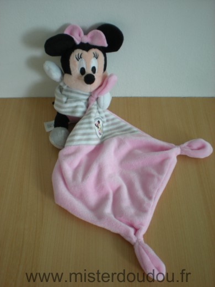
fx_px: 315
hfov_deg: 37.7
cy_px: 144
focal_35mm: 38
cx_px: 108
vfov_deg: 49.0
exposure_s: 1/59
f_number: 3.1
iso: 139
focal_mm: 6.3
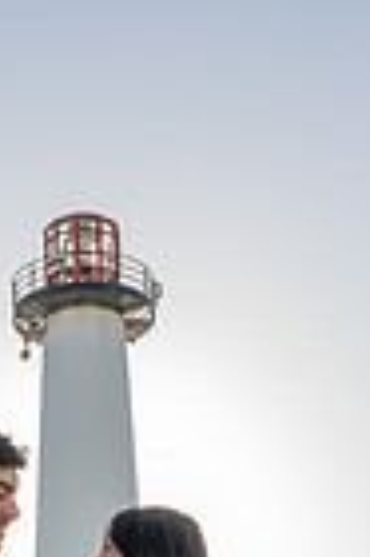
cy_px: 732
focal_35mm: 116
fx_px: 1793
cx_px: 21
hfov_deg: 11.7
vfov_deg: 16.6
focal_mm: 24
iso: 200
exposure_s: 1/200
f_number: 9
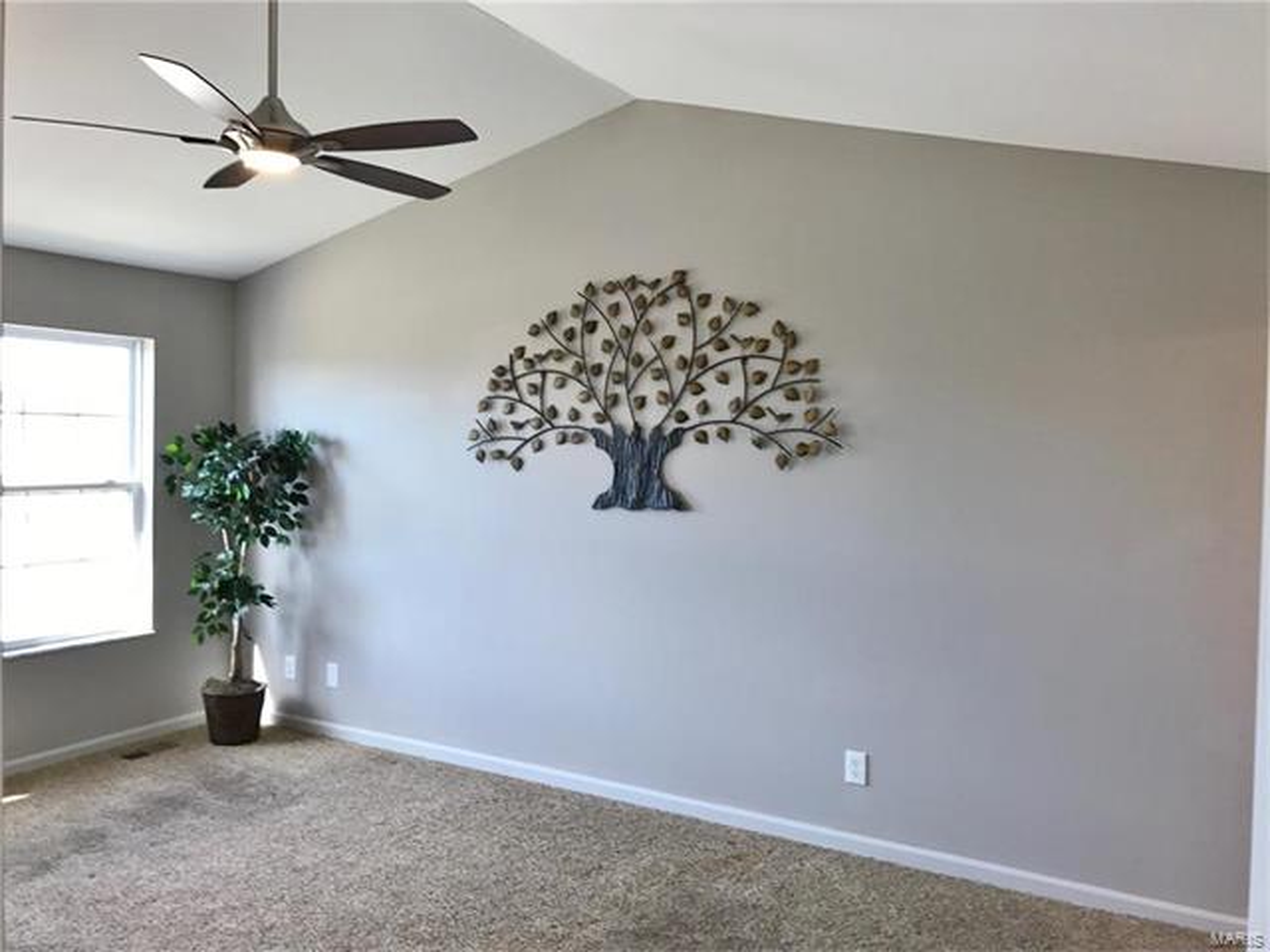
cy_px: 476
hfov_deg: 63.4
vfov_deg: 49.7
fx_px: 1027
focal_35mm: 28
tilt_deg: -2.4
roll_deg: -0.9
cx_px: 635
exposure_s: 1/60
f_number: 1.8
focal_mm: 3.99
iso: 32
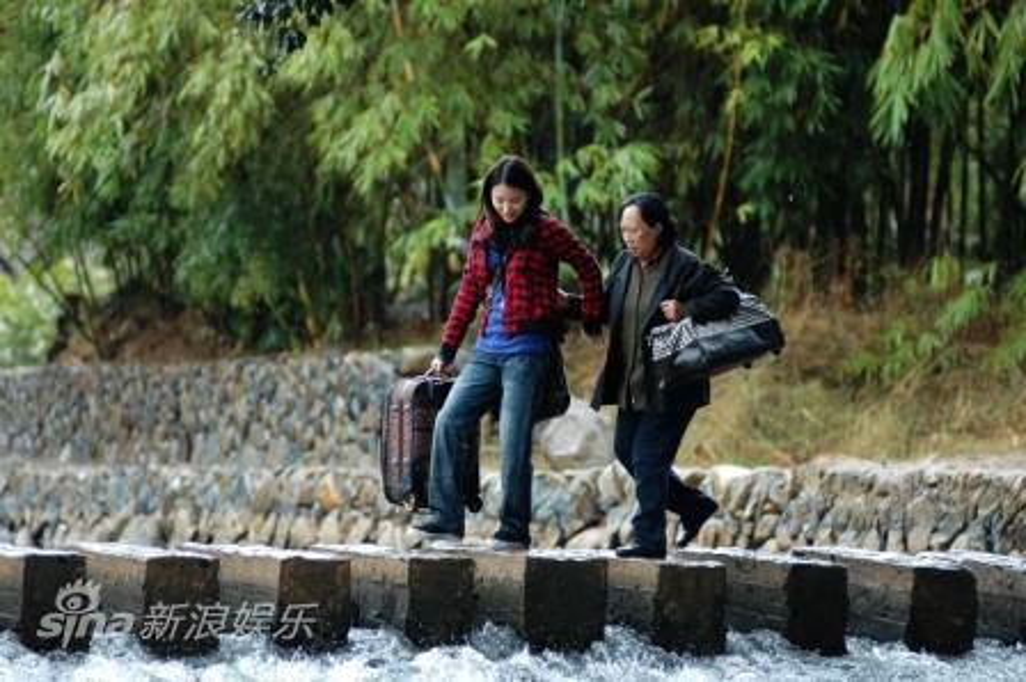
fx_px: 7903
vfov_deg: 4.9
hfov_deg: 7.4
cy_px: 341
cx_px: 513
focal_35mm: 278
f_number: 2.8
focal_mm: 185
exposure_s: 1/320
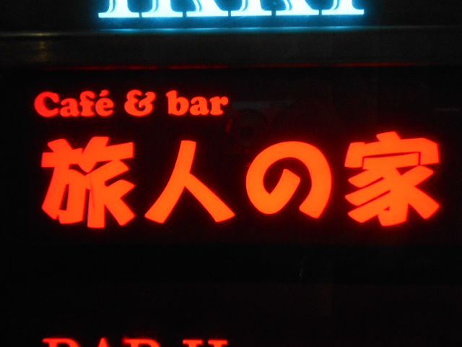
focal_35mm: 39
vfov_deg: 36.8
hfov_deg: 47.9
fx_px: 521
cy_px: 174
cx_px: 231
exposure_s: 1/15
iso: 400
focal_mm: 6.7
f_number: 3.9
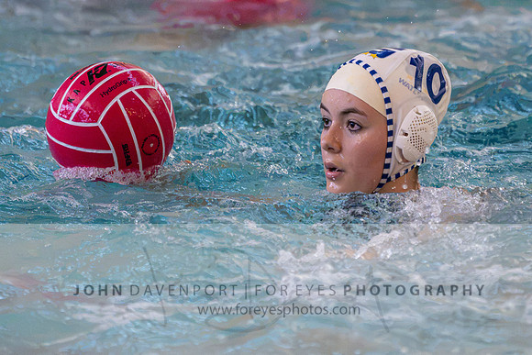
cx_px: 343
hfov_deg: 4.5
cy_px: 20
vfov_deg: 3.0
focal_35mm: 453
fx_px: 6702
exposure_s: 1/1000
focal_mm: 240
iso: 25600
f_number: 4
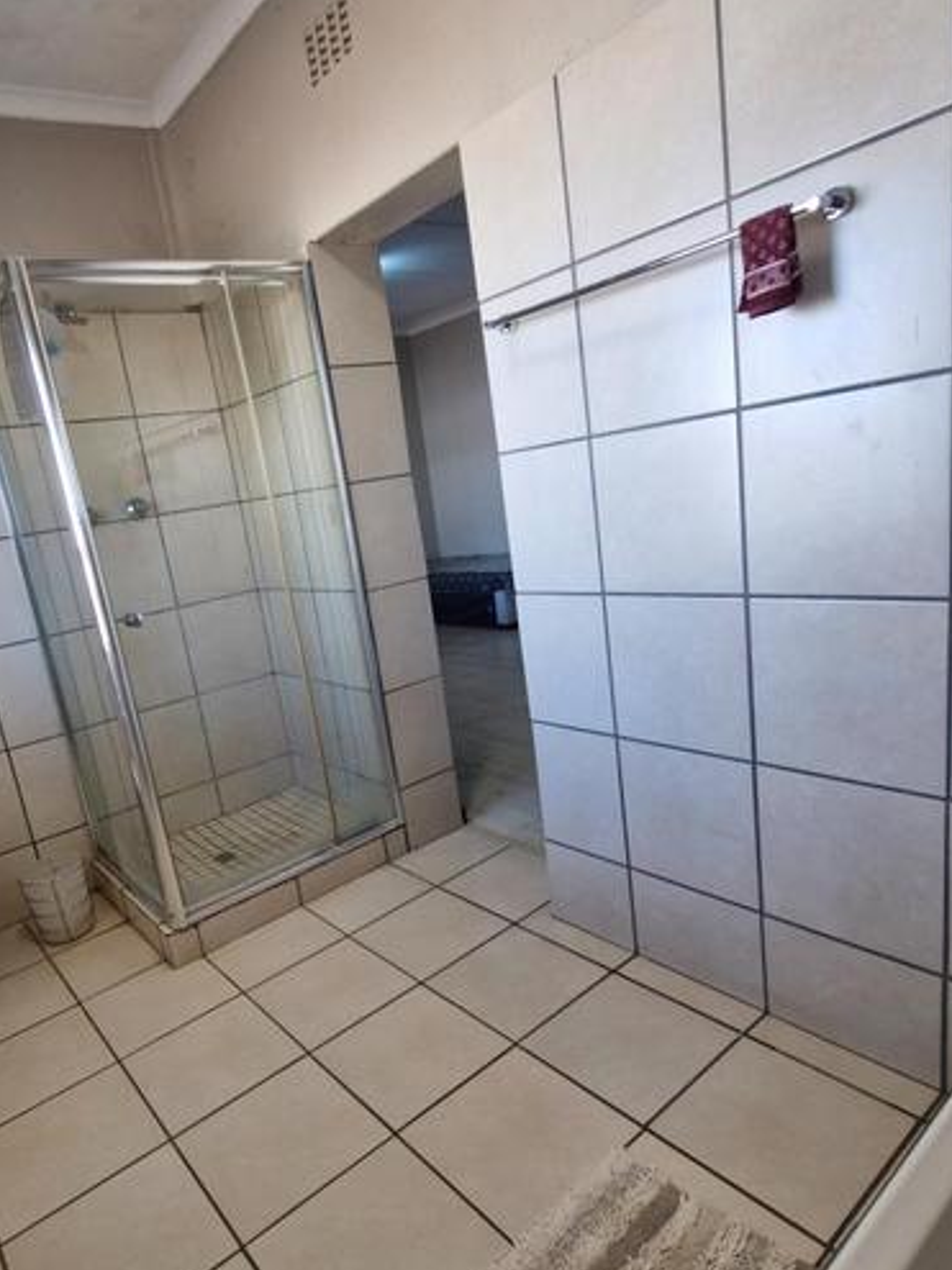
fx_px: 770
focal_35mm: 21
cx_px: 395
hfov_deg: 63.0
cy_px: 675
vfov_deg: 78.9
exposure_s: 1/50
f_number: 2.2
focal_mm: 1.74
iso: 125
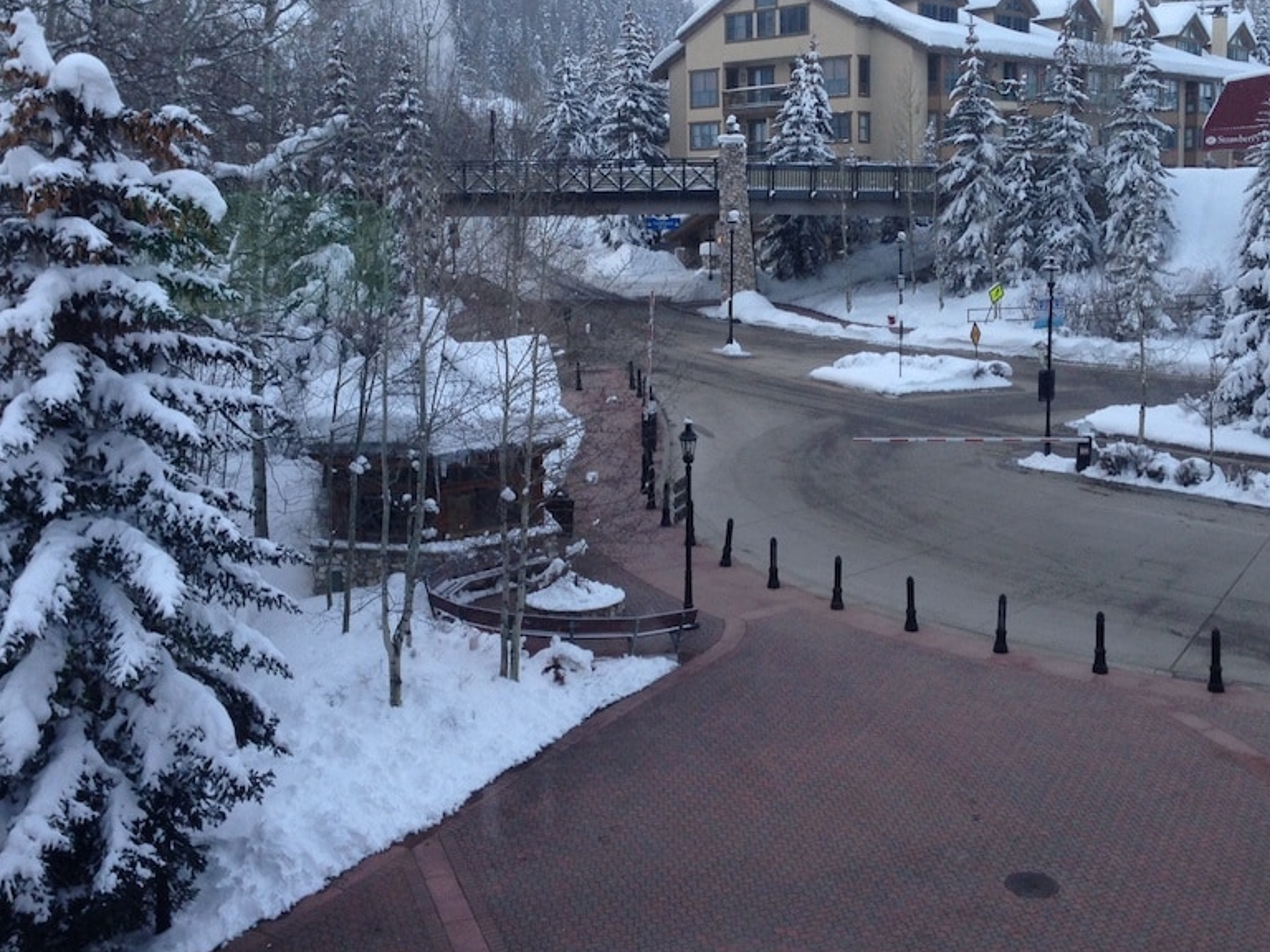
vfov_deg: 32.7
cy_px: 359
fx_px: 1614
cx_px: 681
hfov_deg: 42.9
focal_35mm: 44
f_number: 2.4
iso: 64
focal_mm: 4.12
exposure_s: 1/120
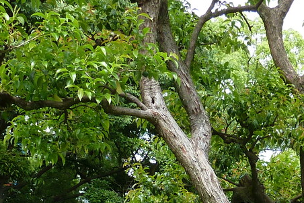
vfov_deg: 13.1
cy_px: 393
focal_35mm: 92
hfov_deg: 21.5
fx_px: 777
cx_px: 295
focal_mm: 4.1
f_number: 4
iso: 80
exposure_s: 1/125
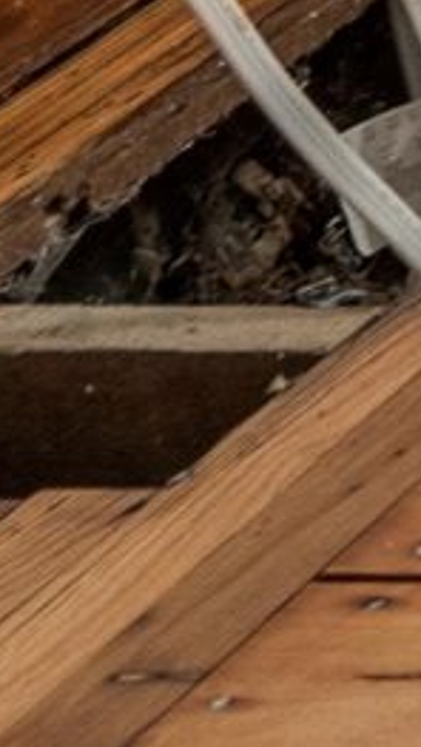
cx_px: 3061
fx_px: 3889
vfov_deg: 8.1
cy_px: -1957
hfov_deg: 4.0
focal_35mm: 196
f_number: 10
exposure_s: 1/25
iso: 800
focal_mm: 16
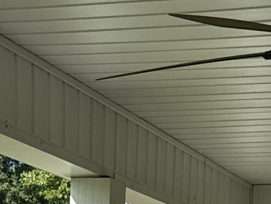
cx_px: 107
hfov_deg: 13.5
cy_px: 518
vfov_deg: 9.0
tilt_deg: -8.9
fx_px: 1143
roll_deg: -1.5
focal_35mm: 146
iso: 100
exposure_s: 1/3759
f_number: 1.78
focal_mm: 6.76
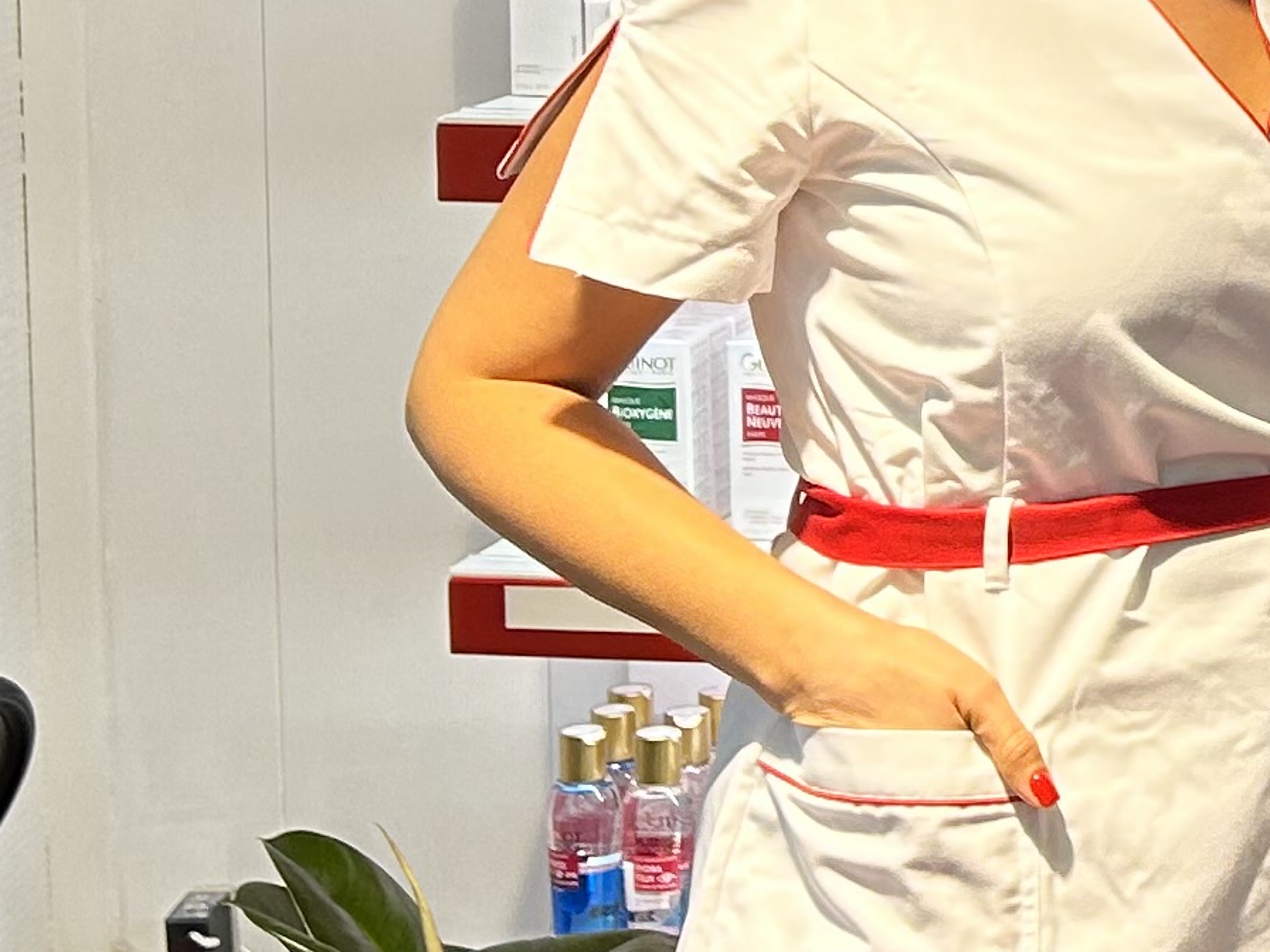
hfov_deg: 15.6
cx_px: 1877
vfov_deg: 12.5
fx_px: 4293
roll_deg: -0.8
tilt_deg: -5.9
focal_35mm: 117
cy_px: 4
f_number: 1.5
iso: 50
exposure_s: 1/100
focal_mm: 5.7
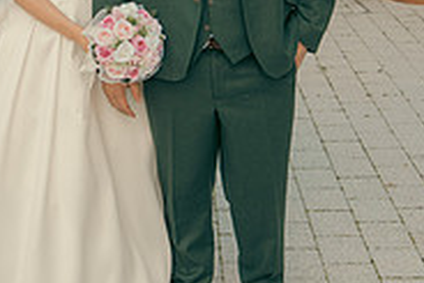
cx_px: 143
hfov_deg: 24.6
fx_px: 967
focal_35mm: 82
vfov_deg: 16.3
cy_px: -17
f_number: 3.5
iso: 125
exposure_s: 1/160
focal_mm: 26
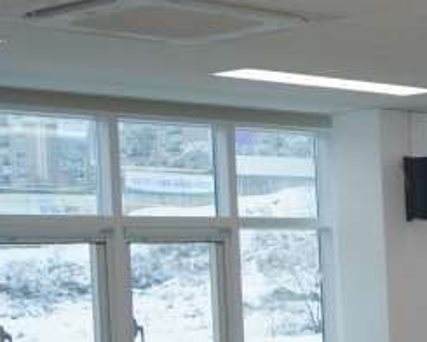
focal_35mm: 115
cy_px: 286
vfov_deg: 13.3
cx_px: 800
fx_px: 1453
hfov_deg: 14.4
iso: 100
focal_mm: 20
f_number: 4.5
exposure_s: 1/100
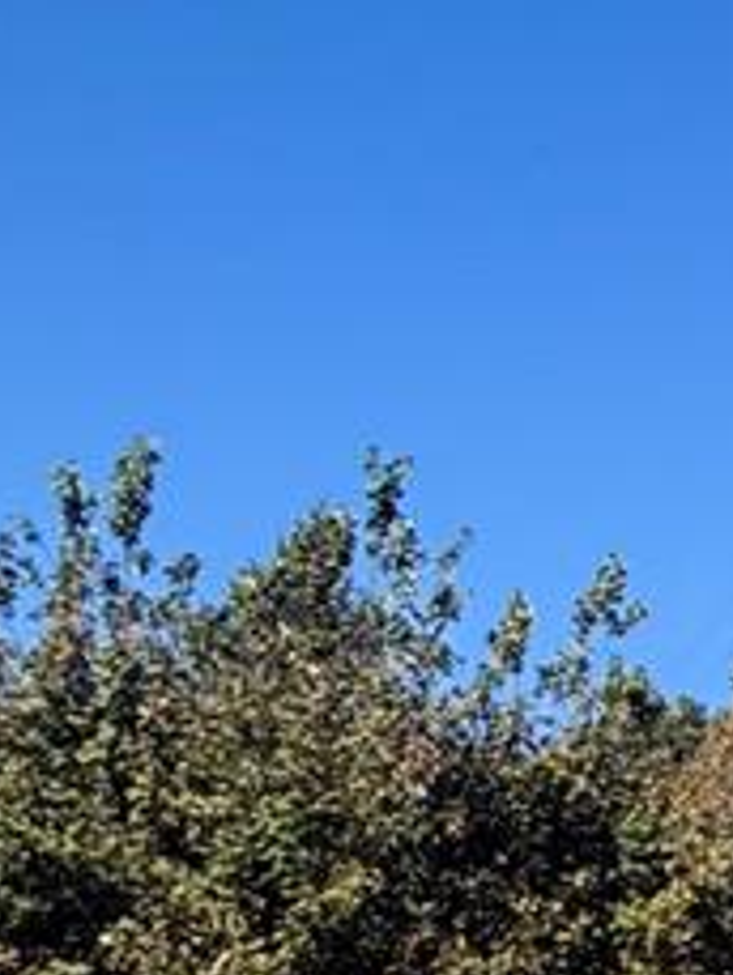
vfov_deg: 20.6
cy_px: 792
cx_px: 1649
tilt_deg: +13.8
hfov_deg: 12.8
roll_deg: -0.4
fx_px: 2651
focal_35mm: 94
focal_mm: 2.22
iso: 32
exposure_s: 1/770
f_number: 2.2
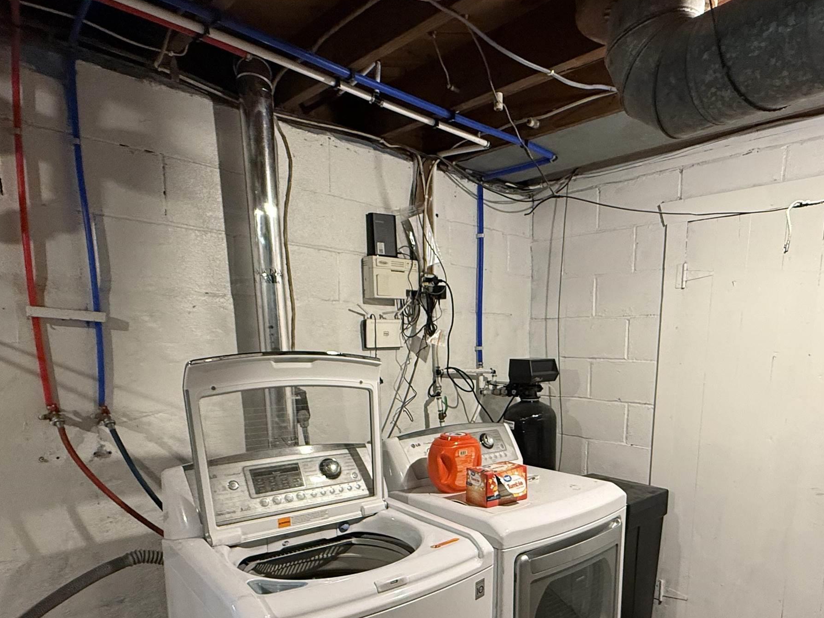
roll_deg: -0.8
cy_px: 435
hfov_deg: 71.1
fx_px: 571
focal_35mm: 24
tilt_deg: -8.3
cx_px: 482
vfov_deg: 55.0
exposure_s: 1/60
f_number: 2.2
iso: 320
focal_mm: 2.22
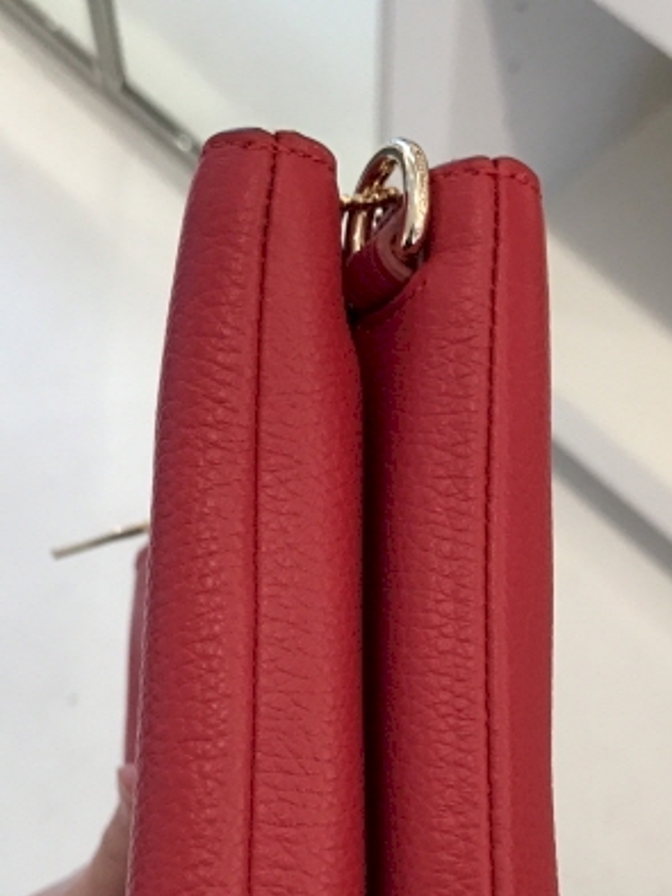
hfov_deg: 25.7
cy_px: 711
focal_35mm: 57
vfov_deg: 32.9
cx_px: 355
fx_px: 1475
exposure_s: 1/30
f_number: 1.8
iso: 25
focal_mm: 3.99
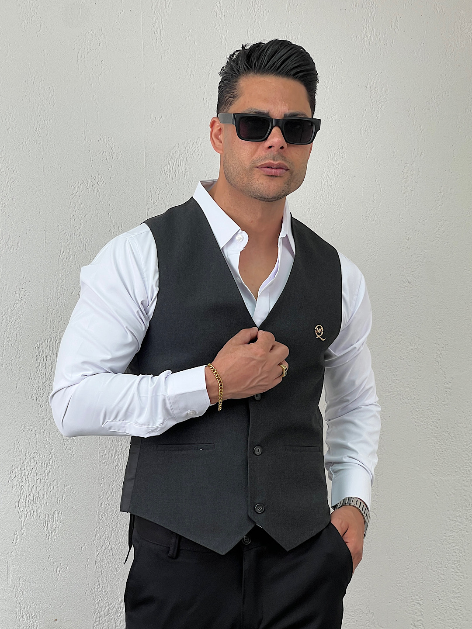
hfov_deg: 19.1
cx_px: 236
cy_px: 314
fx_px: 1400
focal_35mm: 77
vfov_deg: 25.3
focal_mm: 9
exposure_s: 1/100
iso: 32
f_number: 2.8
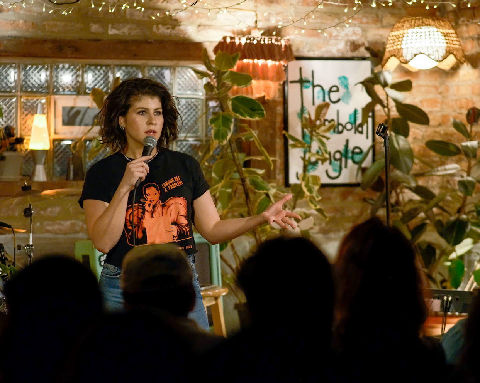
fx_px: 2060
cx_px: 255
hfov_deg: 13.3
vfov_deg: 10.6
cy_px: 191
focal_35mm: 145
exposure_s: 1/250
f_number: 1.8
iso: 2000
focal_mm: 85
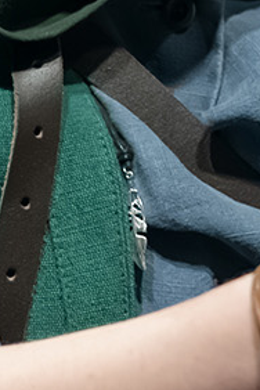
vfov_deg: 4.9
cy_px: -207
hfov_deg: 3.3
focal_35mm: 419
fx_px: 4539
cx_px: 137
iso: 1600
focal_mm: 50
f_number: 2
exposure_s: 1/100
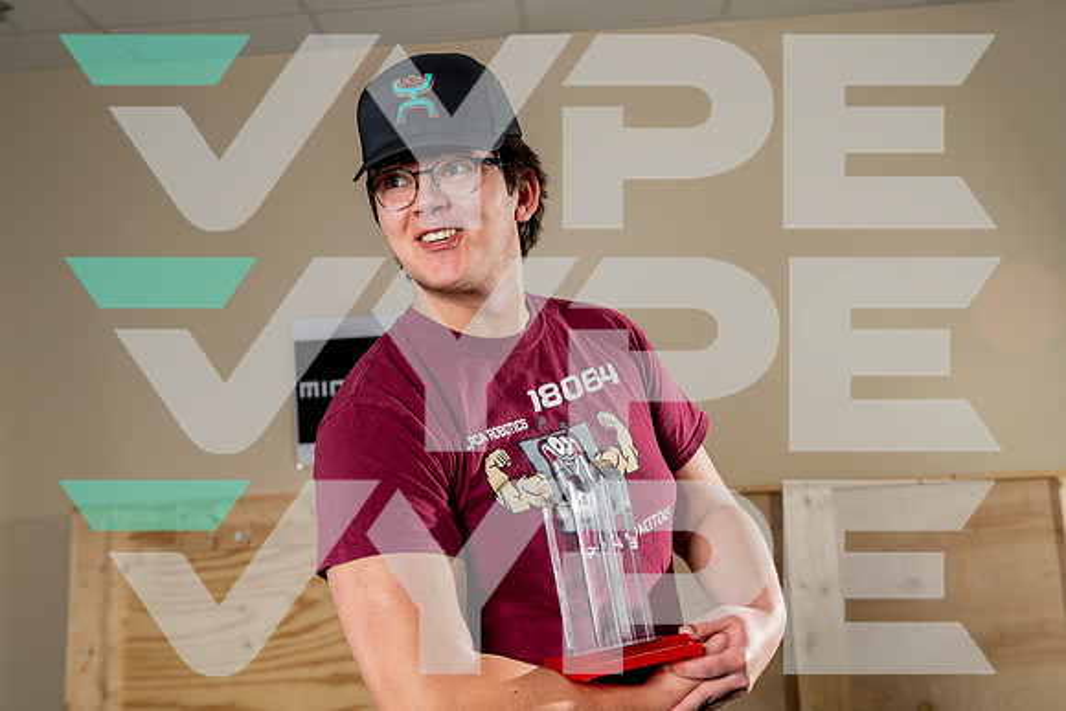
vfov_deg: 29.9
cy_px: 356
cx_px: 533
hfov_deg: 43.6
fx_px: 1333
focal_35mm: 45
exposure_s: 1/250
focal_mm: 45
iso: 100
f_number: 4.5
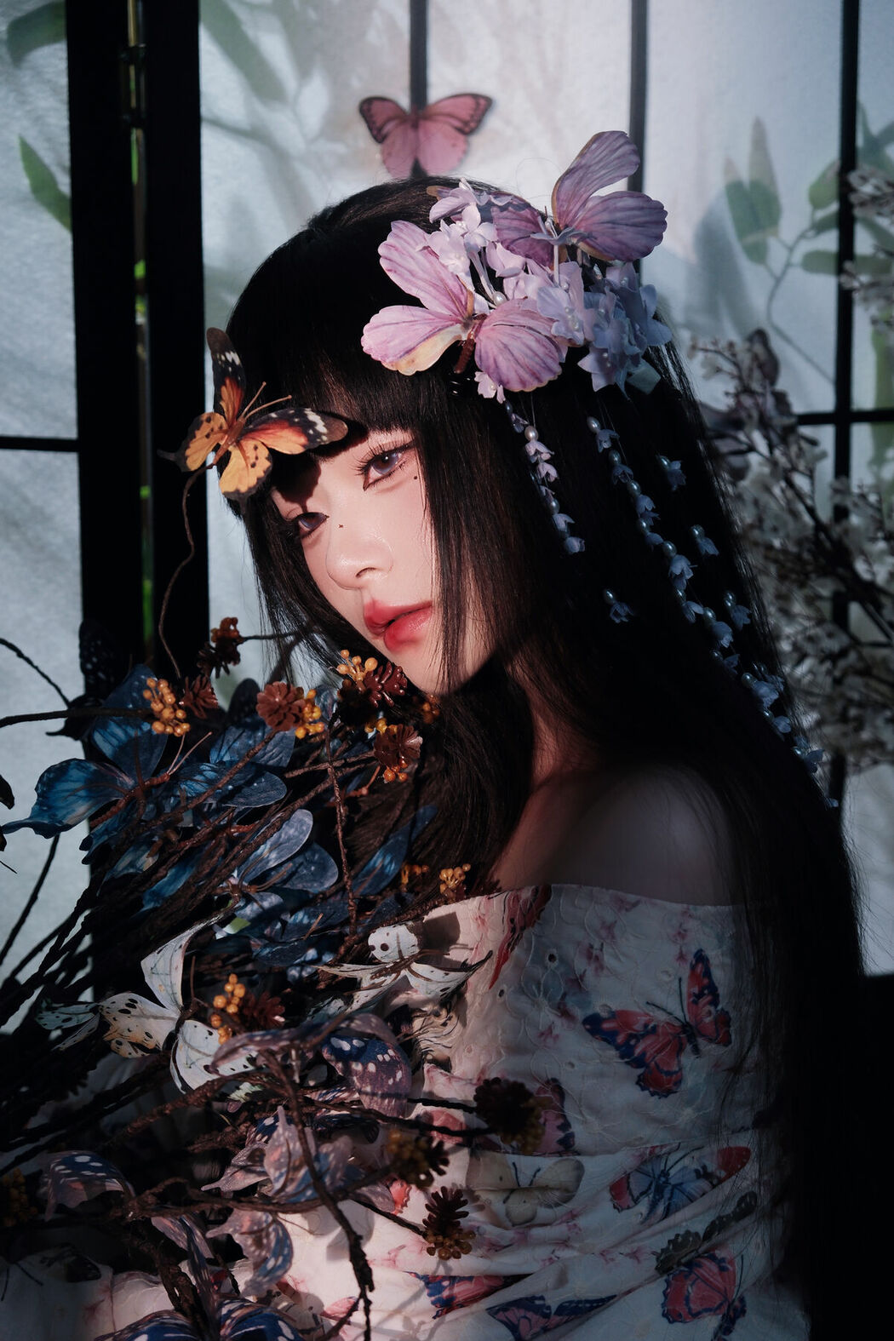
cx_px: 447
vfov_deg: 24.5
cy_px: 670
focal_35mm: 83
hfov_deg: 16.5
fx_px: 3092
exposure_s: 1/125
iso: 800
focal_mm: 55
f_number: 4
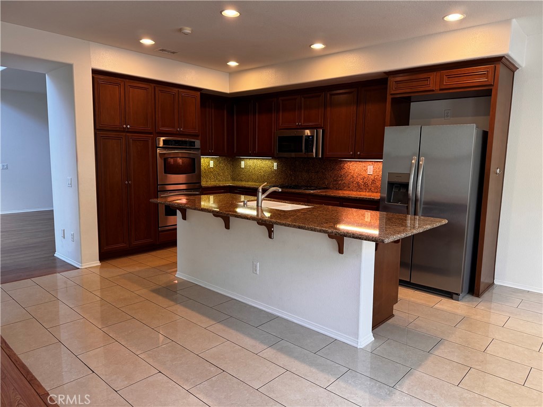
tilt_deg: -8.2
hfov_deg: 71.6
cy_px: 204
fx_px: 376
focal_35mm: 24
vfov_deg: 56.8
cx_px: 272
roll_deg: -0.5
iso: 160
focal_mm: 6.76
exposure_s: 1/120
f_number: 1.78
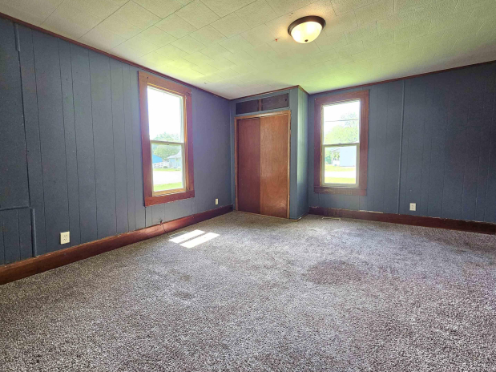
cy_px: 184
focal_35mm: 14
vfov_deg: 85.7
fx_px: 201
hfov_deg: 102.1
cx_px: 247
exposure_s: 1/60.2
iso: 160
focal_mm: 2.2
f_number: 2.2
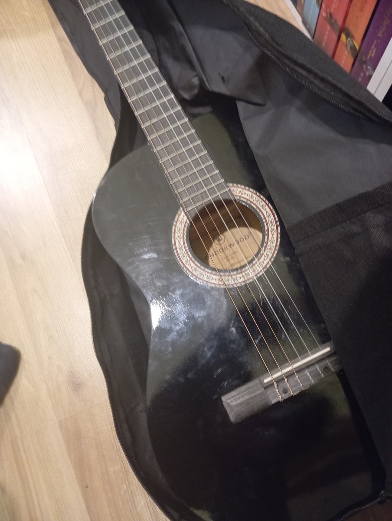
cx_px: 196
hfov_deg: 49.9
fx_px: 422
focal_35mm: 28
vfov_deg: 63.4
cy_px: 260
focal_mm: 4.22
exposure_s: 1/20
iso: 1423
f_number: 1.8
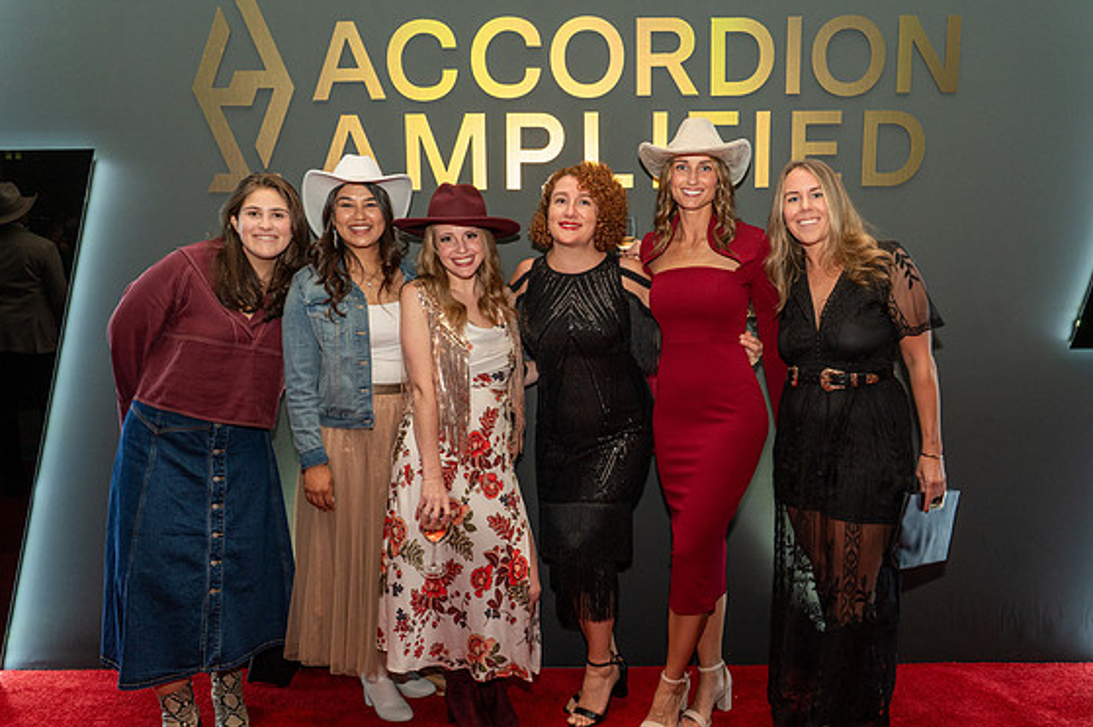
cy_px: 374
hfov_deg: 67.4
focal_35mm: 27
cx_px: 553
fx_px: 819
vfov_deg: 47.9
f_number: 5.6
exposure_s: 1/100
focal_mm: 26
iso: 1600
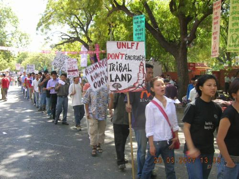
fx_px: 235
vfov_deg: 41.8
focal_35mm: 34
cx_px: 120
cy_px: 90
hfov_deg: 54.0
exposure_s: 1/40.2
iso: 50
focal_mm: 5.7
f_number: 4.9
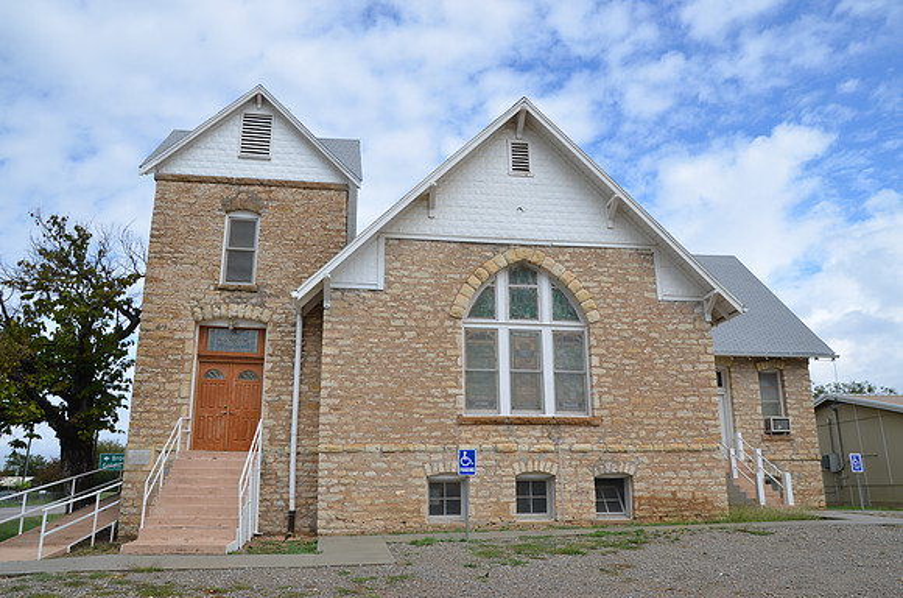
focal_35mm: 26
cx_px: 452
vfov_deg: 50.2
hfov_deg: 70.6
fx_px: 638
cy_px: 299
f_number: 8
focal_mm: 17
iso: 100
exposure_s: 1/250
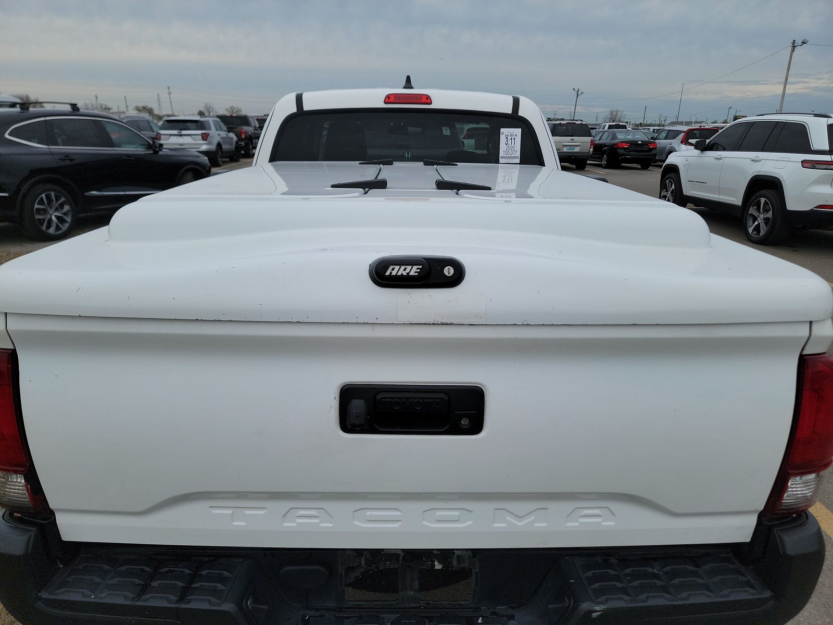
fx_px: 578
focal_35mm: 24
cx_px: 416
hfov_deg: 71.6
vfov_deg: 56.8
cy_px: 312
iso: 50
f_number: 1.8
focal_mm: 6.7
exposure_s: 1/605
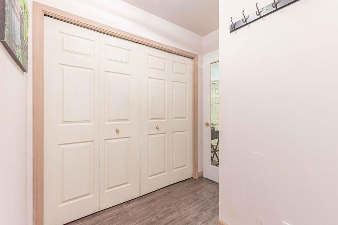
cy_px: 111
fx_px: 141
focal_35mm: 15
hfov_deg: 99.8
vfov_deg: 77.3
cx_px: 191
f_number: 6.3
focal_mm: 12
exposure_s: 1/80
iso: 1000
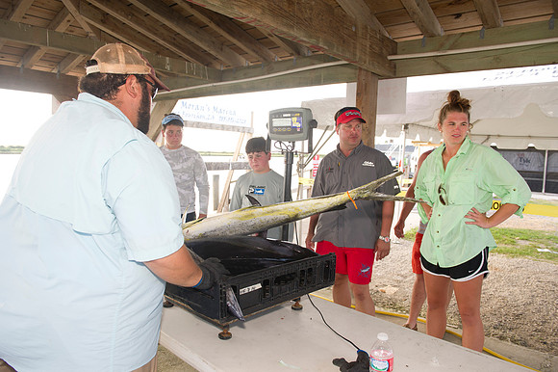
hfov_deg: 69.4
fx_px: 403
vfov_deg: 49.5
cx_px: 279
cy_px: 186
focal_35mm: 26
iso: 400
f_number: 5
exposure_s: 1/200
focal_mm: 26
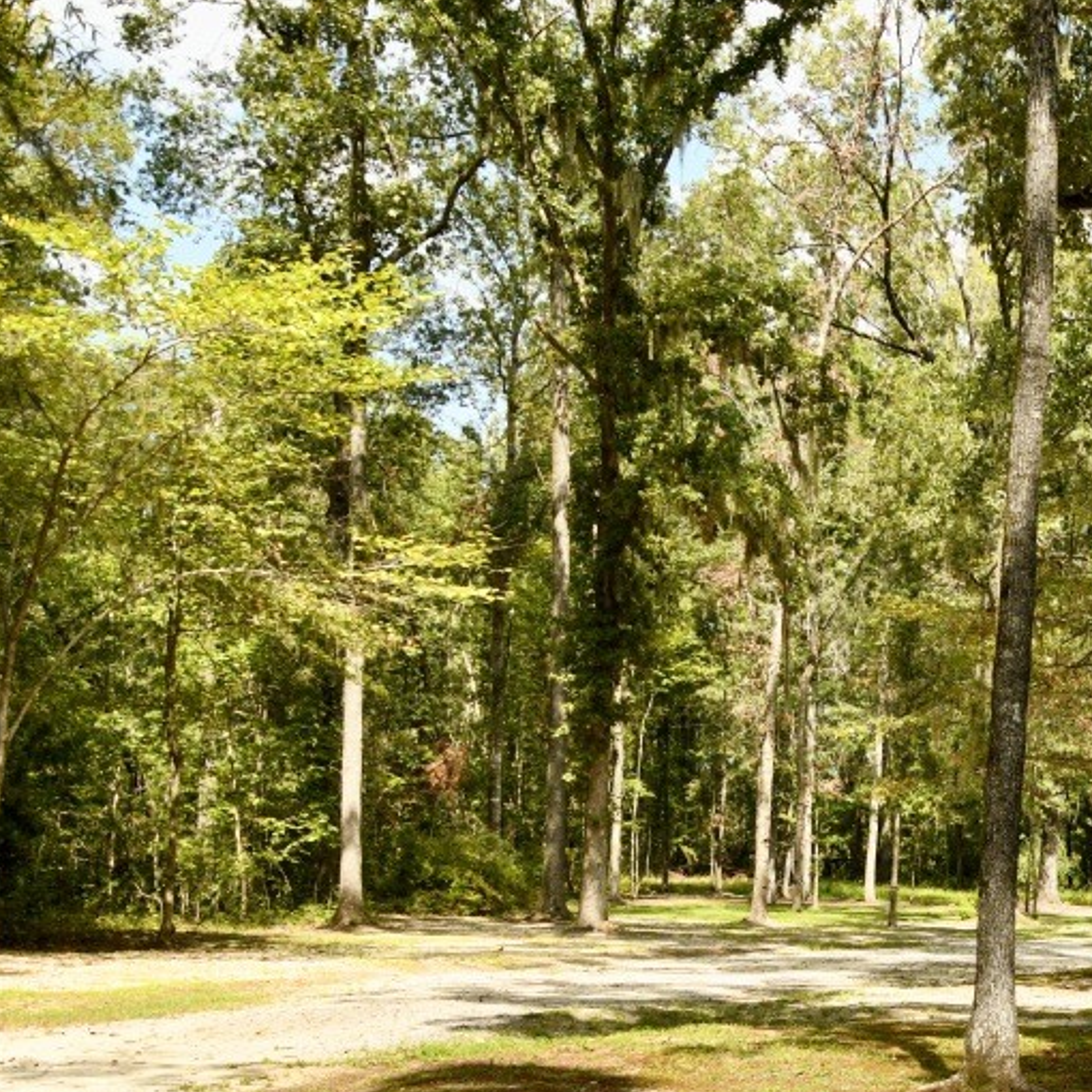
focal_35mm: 59
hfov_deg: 27.6
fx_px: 2100
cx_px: 1077
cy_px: 725
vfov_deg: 29.0
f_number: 6.3
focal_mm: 23
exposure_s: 1/1250
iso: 1000
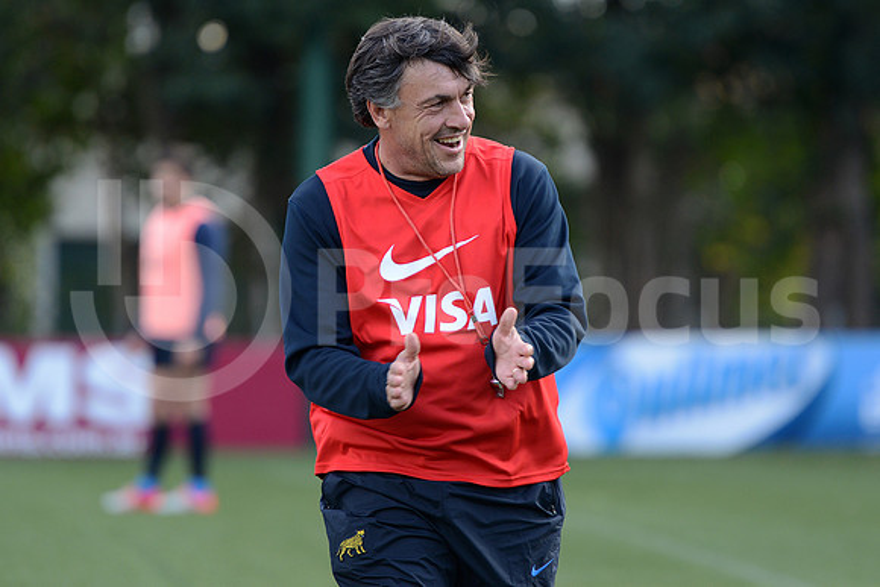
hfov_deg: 7.6
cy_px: 294
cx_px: 440
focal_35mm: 270
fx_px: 6601
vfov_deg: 5.1
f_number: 4
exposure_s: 1/640
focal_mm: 270
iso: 800
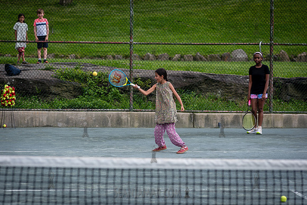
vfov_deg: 10.0
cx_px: 154
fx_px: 1170
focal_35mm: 137
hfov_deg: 14.9
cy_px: 102
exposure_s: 1/1000
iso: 250
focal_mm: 135
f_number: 4.5
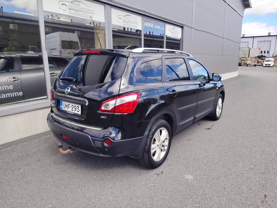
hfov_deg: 71.6
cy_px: 104
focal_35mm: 24
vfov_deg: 56.8
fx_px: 192
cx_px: 138
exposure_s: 1/900
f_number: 1.75
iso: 233
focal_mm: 5.25
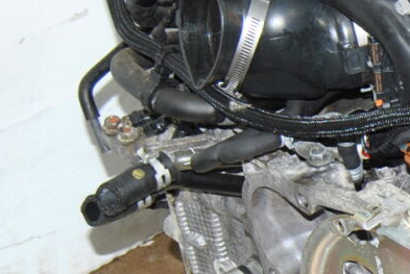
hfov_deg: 10.6
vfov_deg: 7.5
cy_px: 248
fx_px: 2086
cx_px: 706
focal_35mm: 183
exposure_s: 1/200
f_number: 7.1
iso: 400
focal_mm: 30
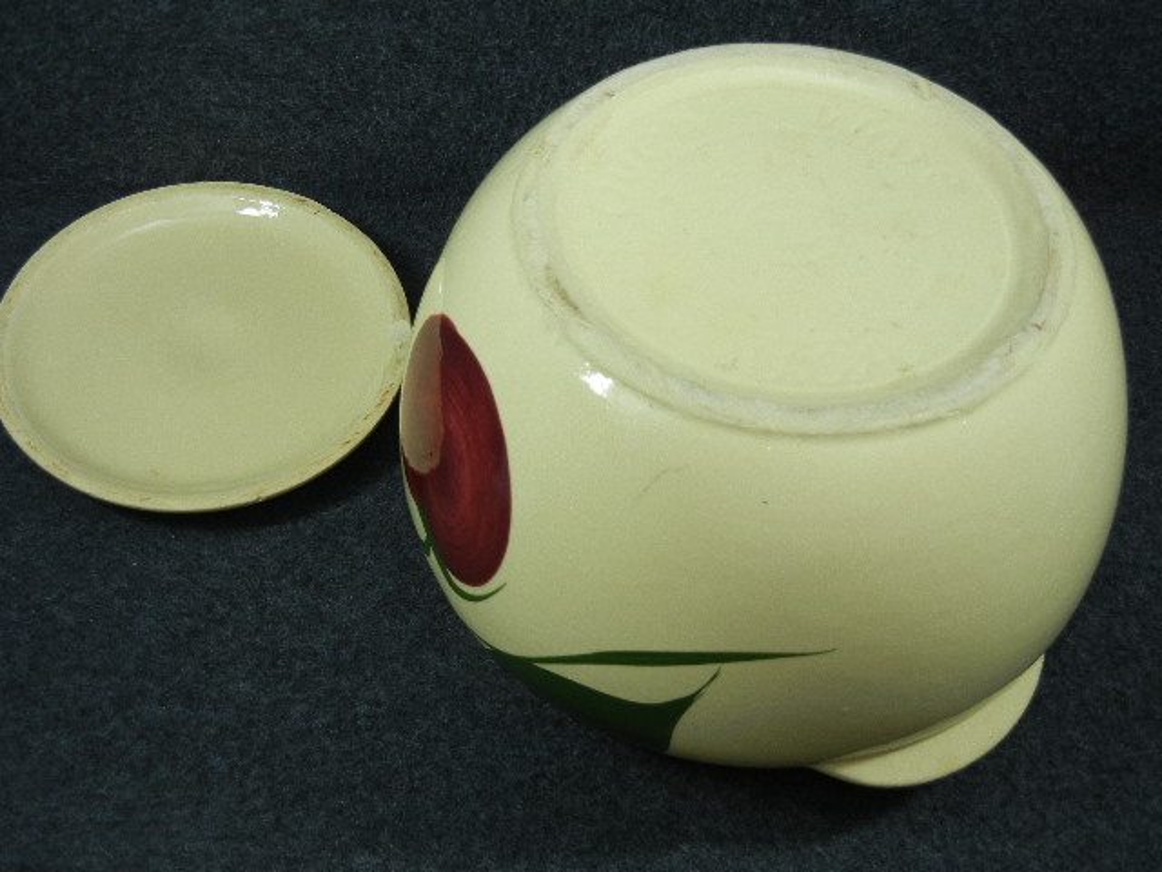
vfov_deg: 28.0
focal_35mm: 52
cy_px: 436
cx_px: 581
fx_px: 1746
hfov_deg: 36.8
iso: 198
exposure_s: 1/30
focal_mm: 9.3
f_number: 3.9
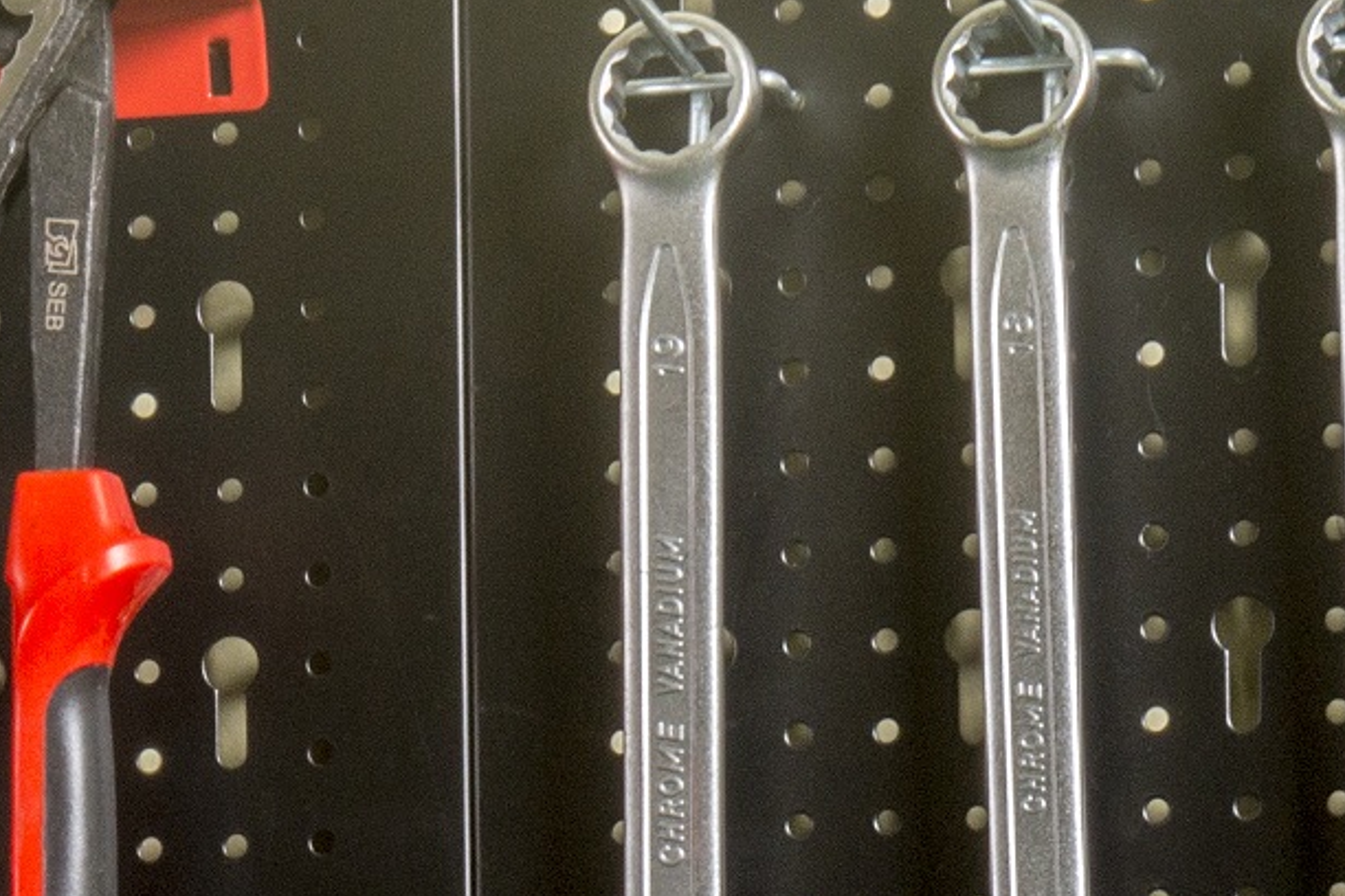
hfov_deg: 6.1
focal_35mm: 337
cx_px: -477
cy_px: 1581
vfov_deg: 4.0
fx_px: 12590
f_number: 14
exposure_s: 1/200
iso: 125
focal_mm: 56
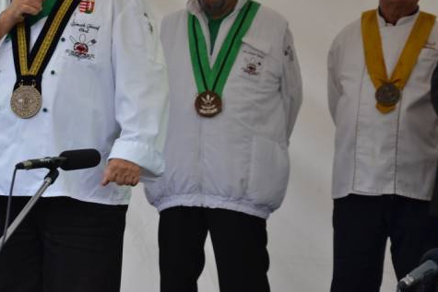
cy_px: 73
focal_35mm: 202
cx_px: 110
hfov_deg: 10.2
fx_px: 2458
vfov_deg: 6.8
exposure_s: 1/125
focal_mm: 80
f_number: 5.6
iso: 200
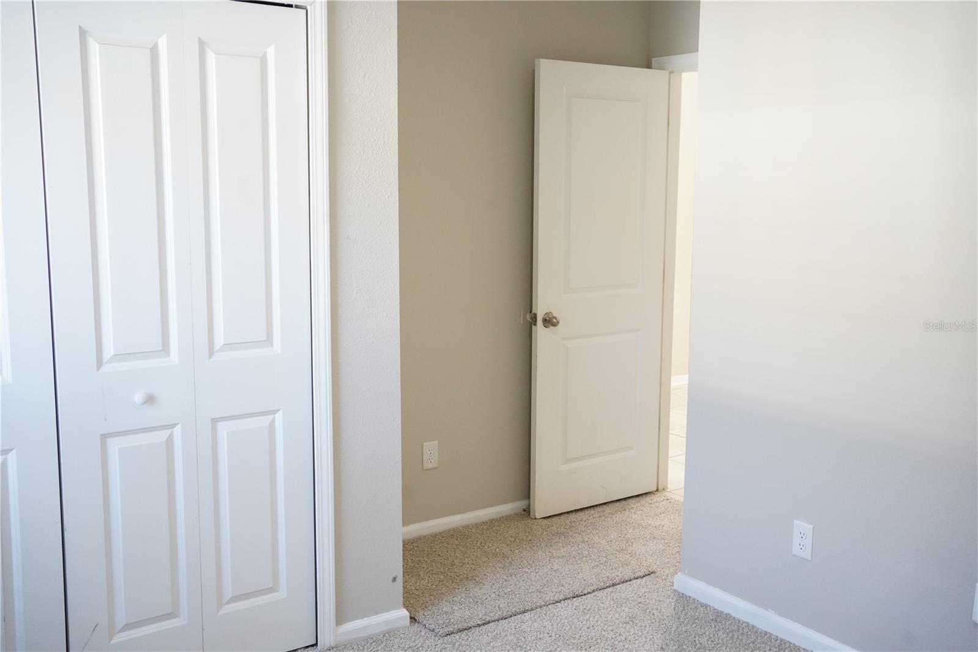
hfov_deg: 54.4
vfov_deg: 37.8
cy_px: 326
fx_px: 951
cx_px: 489
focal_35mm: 35
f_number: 6.3
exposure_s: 1/60
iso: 6400
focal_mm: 35
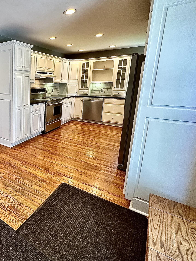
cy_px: 115
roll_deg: +0.4
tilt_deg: -11.5
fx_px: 166
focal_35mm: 22
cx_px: 2
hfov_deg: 50.0
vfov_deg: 76.1
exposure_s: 1/120
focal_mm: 2.22
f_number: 2.2
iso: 250
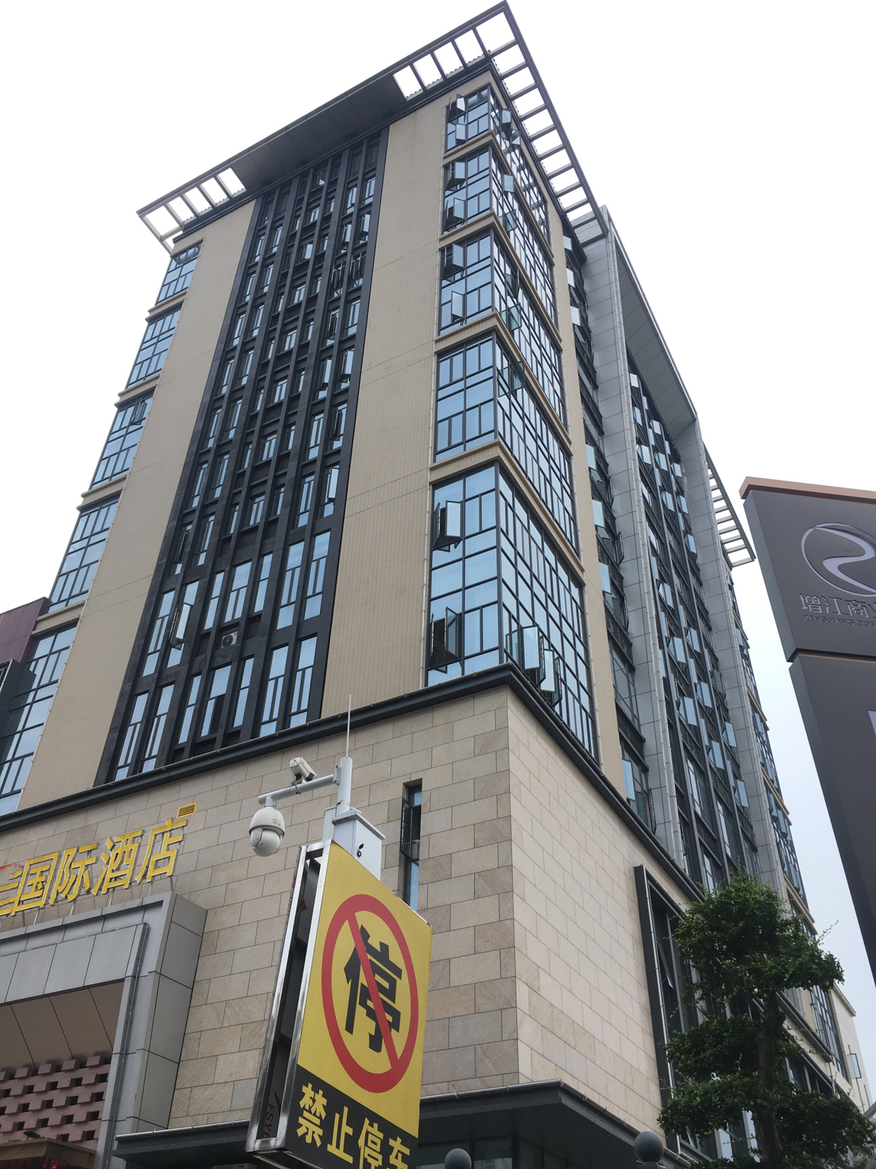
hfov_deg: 48.2
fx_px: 979
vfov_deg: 61.7
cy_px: 584
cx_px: 438
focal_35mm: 29
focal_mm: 4.15
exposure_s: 1/578
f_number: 2.2
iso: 25
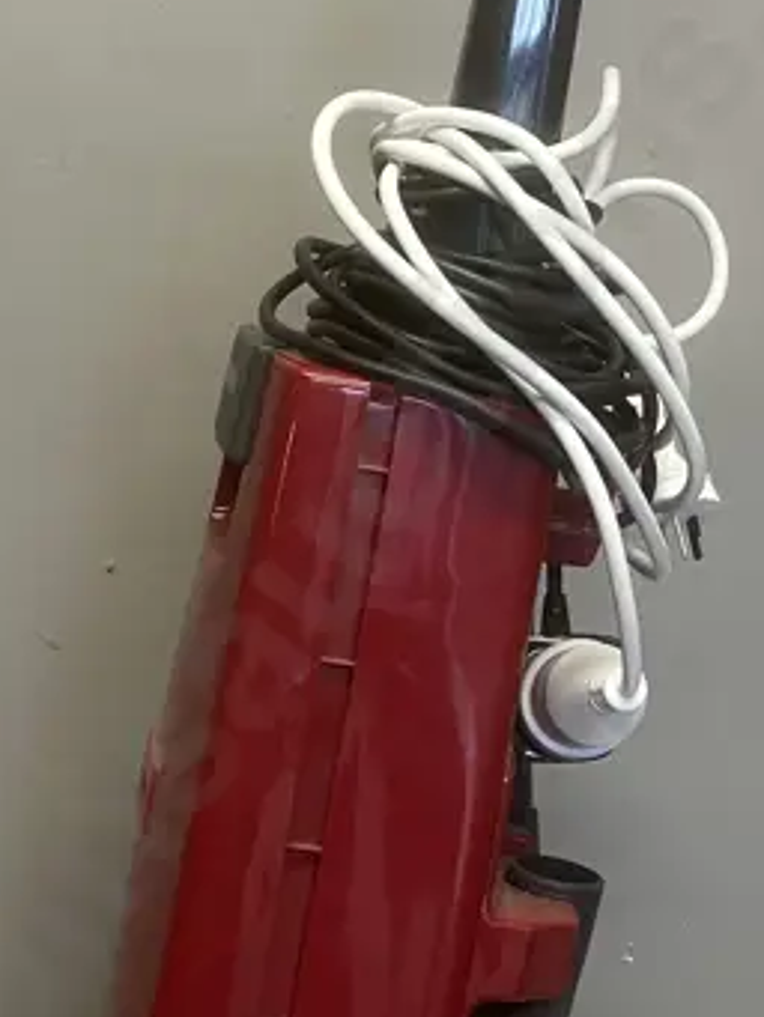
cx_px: 155
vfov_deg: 23.0
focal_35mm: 84
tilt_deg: -13.4
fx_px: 2470
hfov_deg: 17.4
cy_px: 787
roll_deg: -1.6
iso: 64
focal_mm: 3.99
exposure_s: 1/50
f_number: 1.8
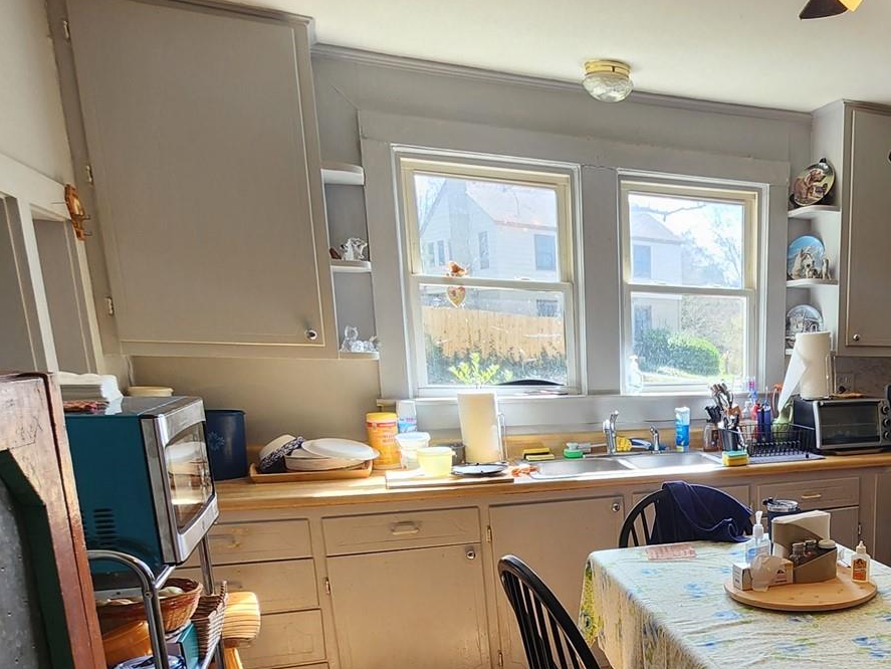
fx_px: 772
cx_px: 787
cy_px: 535
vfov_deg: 44.5
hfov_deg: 53.2
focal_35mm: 30
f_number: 2.2
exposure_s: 1/60
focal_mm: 2.2
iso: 50
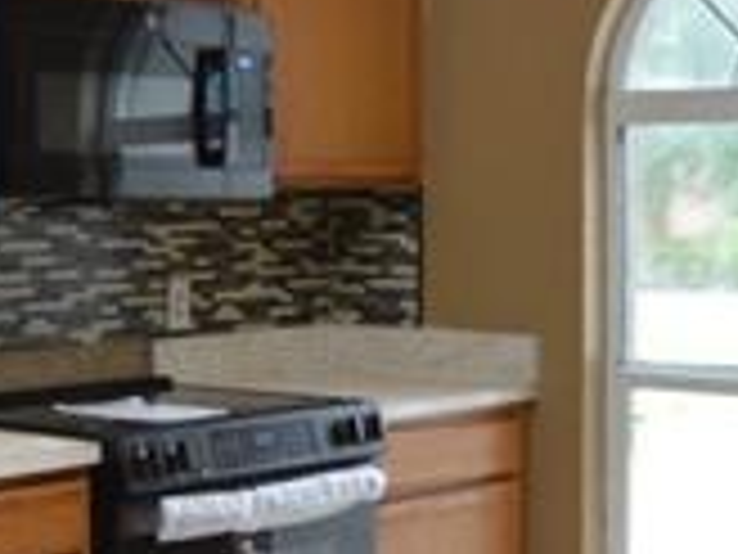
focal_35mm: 90
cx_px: 328
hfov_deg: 21.8
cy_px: 306
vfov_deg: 16.4
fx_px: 1919
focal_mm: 10
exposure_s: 1/80
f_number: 4.5
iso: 400
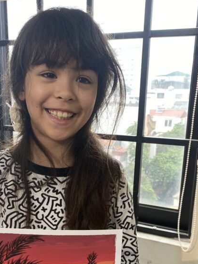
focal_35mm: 47
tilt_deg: -17.6
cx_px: 78
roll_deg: +0.6
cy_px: 206
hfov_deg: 30.8
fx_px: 358
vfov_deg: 39.1
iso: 50
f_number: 1.8
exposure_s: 1/100
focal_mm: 4.25
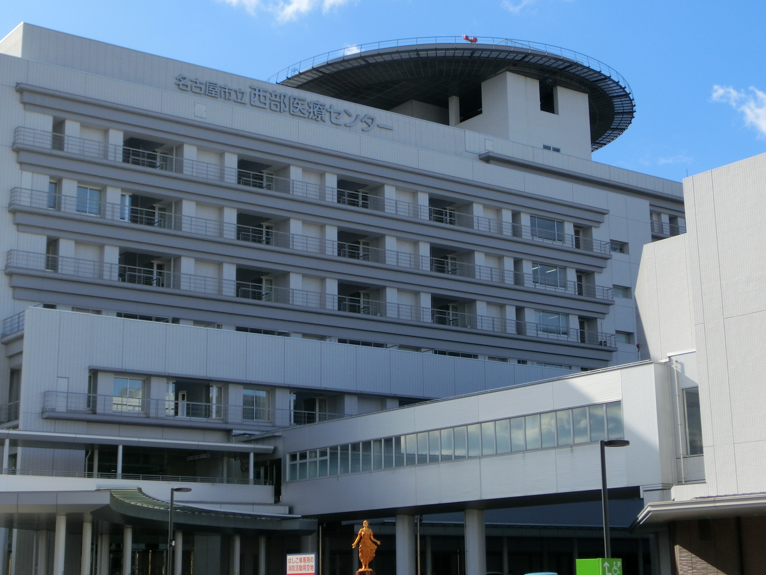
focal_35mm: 59
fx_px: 1306
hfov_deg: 32.7
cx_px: 366
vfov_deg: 24.8
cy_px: 258
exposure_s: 1/800
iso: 80
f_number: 4.2
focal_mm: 8.29
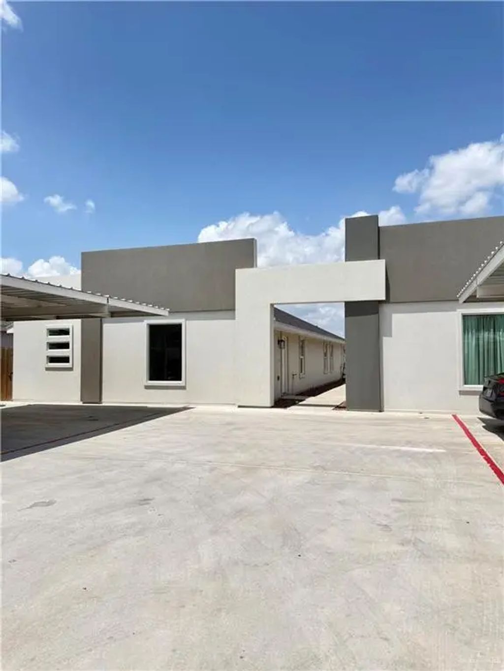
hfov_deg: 56.8
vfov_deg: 71.6
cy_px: 336
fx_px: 466
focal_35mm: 24
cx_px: 252
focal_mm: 6.76
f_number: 1.78
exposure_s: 1/4405
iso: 80
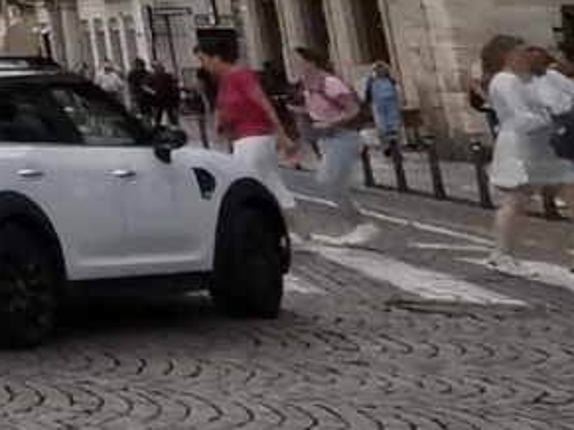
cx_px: -1316
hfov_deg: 10.1
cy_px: -355
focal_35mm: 117
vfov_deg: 11.7
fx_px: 1939
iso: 50
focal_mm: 2.23
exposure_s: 1/4425
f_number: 2.2
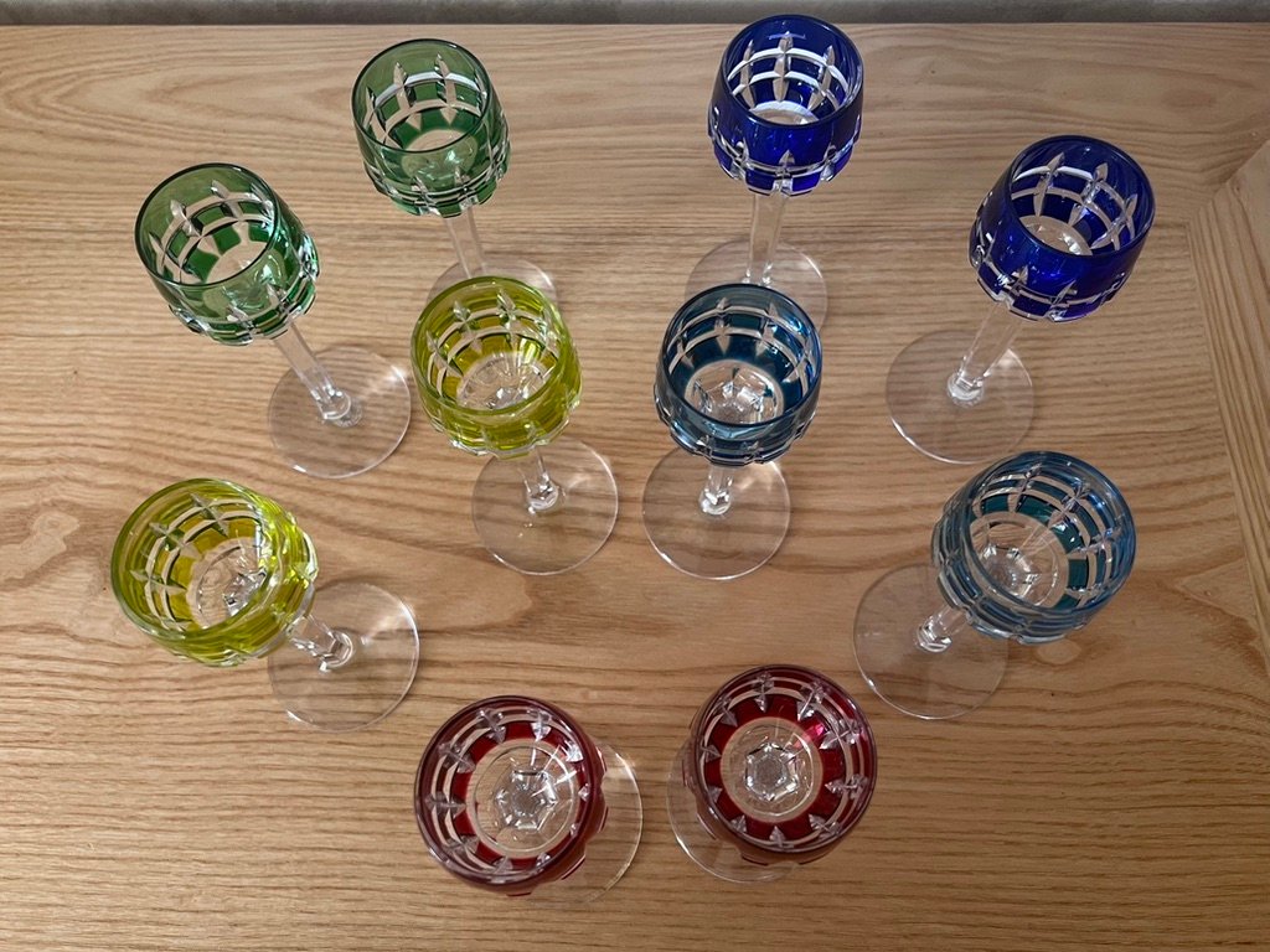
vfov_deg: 53.1
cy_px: 476
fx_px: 954
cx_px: 635
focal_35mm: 26
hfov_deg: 67.3
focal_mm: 5.7
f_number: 1.5
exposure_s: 1/60
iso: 160
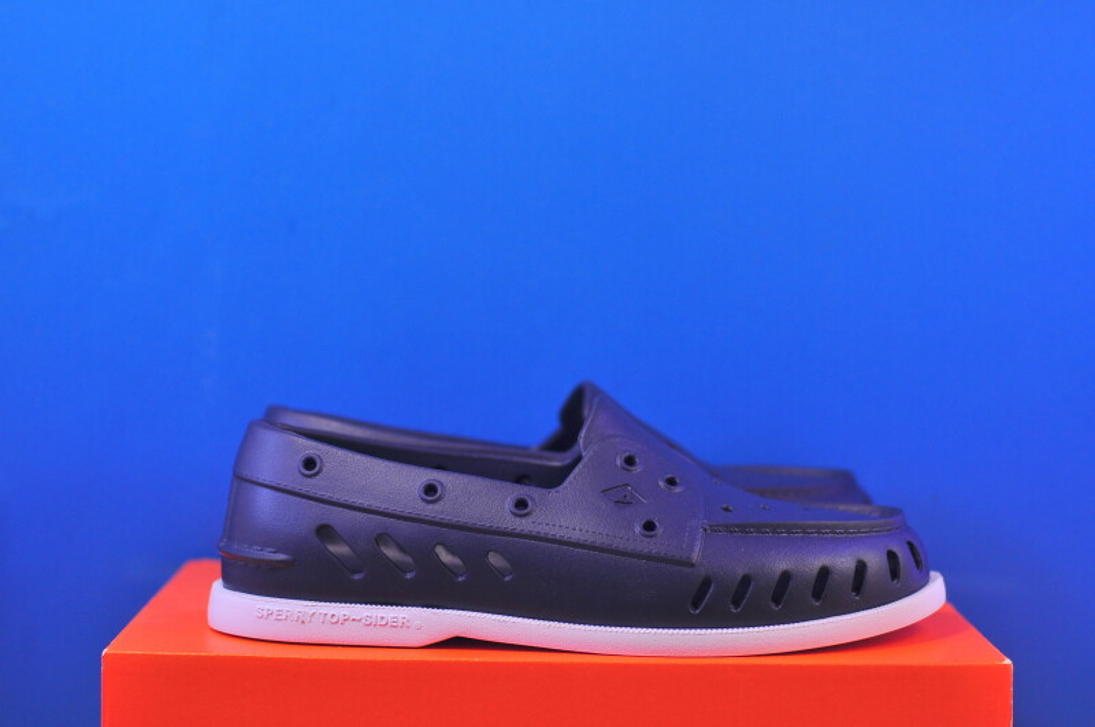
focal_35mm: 75
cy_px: 364
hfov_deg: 27.0
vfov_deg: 18.1
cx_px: 548
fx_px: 2278
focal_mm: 50
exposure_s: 1/320
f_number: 2.5
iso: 250
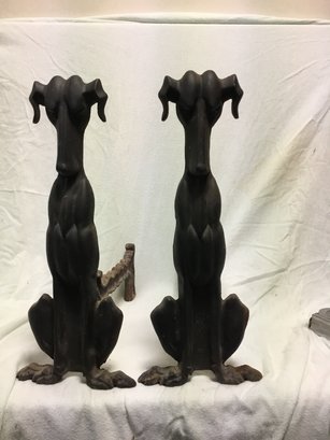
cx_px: 165
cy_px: 220
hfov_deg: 45.5
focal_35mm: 31
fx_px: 394
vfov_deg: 58.3
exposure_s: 1/33
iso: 125
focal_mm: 3.3
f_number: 2.4
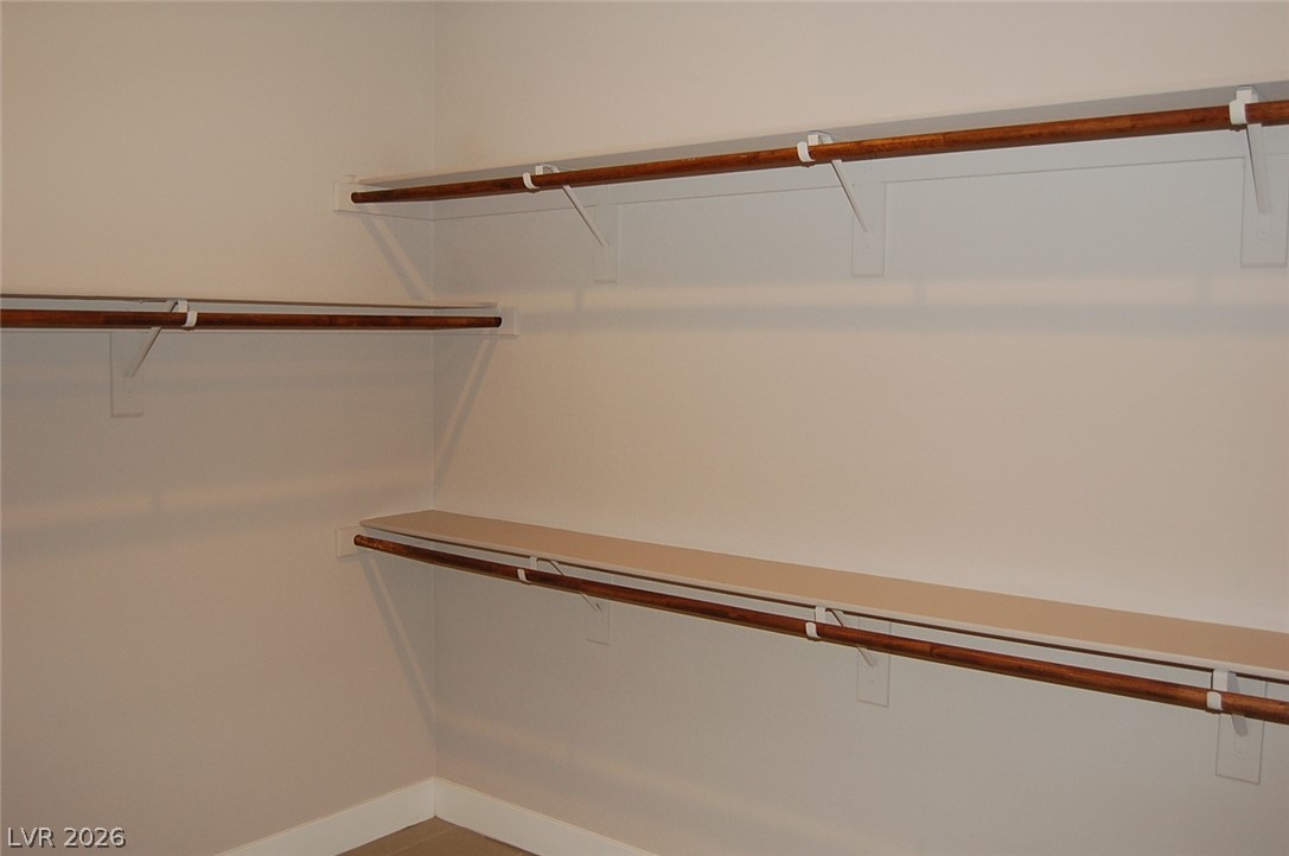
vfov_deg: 39.9
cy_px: 428
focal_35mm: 33
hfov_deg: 57.3
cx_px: 644
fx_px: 1180
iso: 400
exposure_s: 1/60
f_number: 3.8
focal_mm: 22
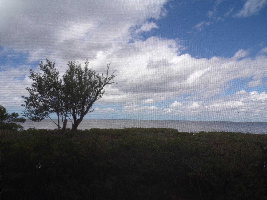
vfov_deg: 56.8
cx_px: 134
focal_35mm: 24
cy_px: 100
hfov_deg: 71.6
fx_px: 185
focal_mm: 4.3
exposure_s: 1/280
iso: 80
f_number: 5.8
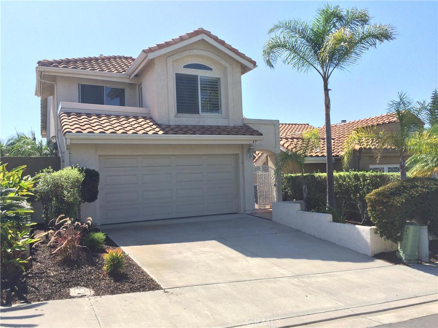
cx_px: 219
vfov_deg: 48.2
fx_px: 367
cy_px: 164
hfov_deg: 61.7
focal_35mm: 29
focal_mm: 4.15
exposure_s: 1/1282
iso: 32
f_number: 2.2
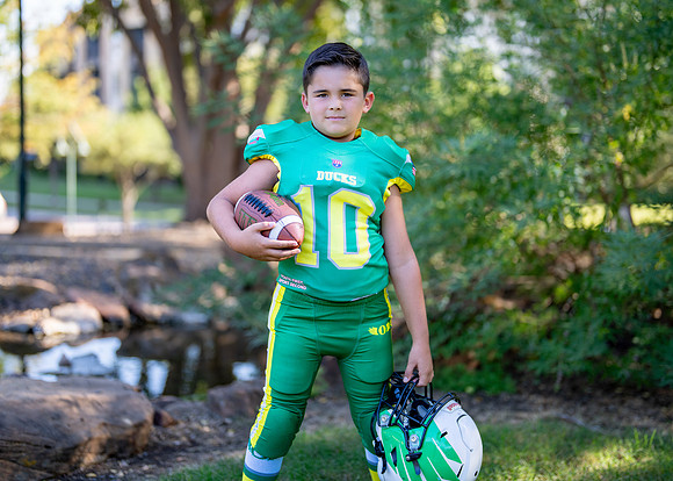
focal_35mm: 58
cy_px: 216
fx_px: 1111
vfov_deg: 24.4
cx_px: 349
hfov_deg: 33.7
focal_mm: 50
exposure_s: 1/1000
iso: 100
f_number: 1.2
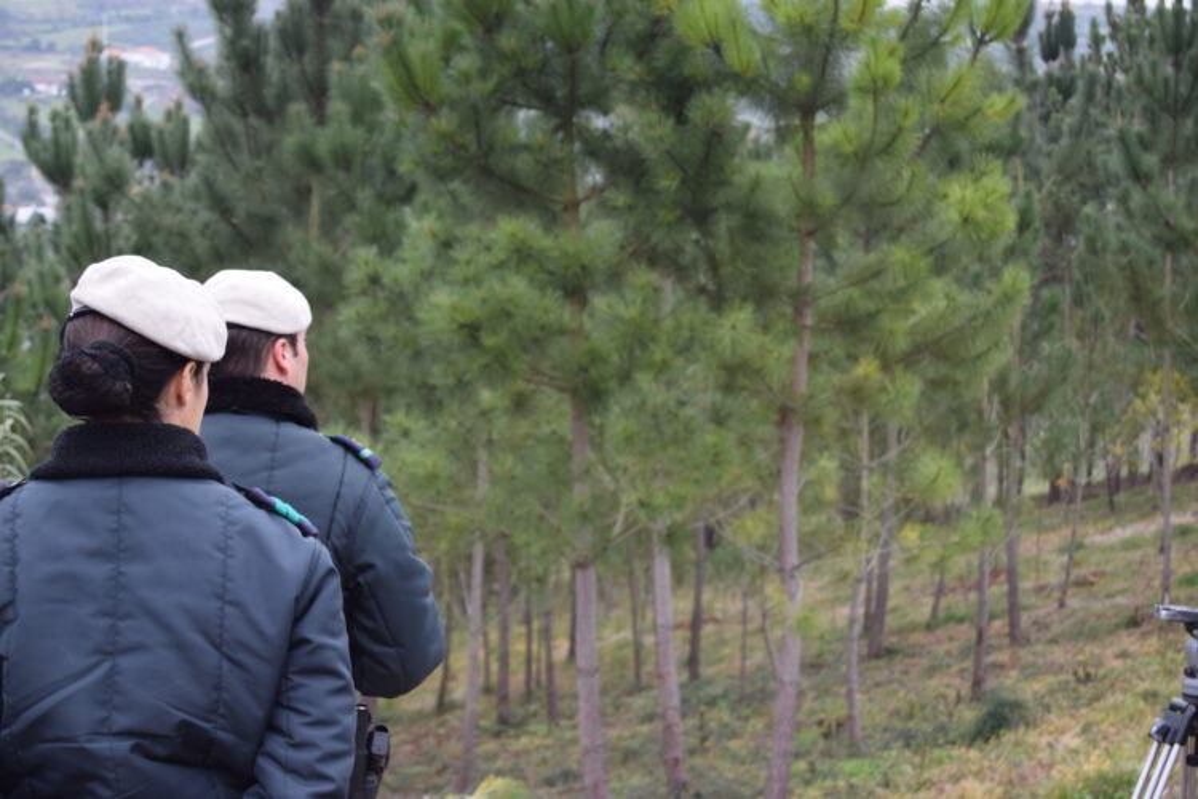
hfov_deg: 24.6
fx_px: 2745
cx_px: 599
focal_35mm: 82
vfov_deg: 16.6
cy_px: 400
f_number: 6.3
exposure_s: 1/160
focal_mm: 55
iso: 400
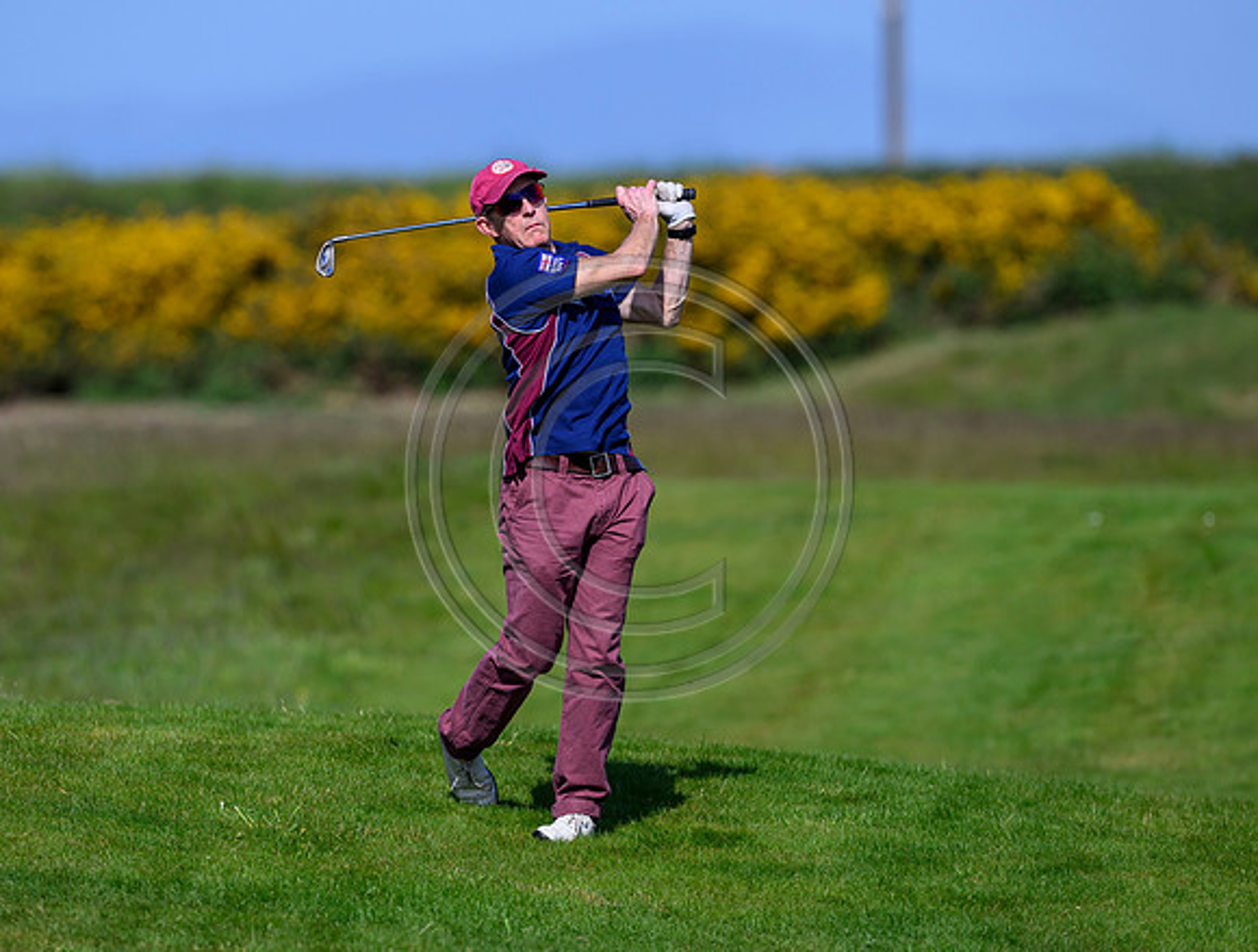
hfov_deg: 4.2
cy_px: 439
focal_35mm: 468
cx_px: 490
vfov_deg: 3.2
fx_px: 17067
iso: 500
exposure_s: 1/5000
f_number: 4.5
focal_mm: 400
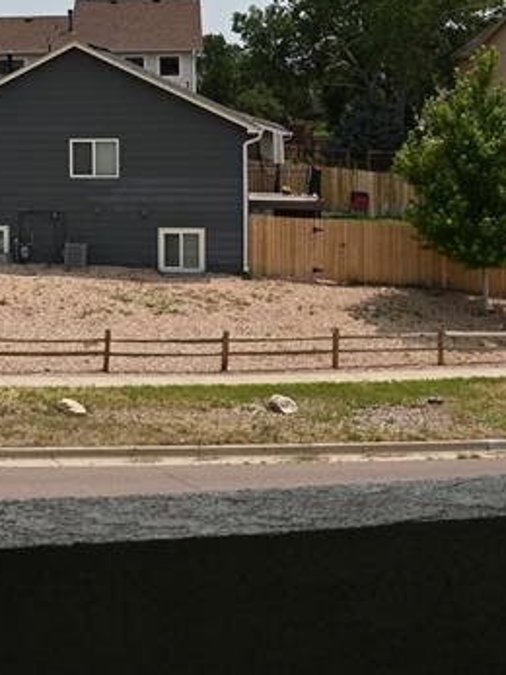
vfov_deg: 27.6
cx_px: -217
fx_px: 1326
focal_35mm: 68
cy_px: 81
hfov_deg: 19.3
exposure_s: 1/500
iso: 100
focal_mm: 24
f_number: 8
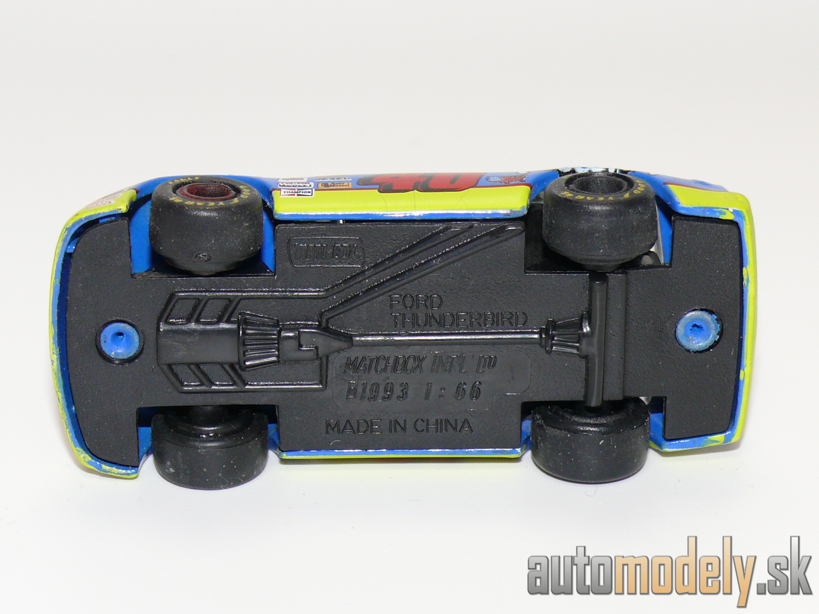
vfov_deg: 13.7
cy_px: 307
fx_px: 2555
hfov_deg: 18.2
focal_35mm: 108
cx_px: 410
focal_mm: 13.8
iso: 100
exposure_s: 1/30
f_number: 4
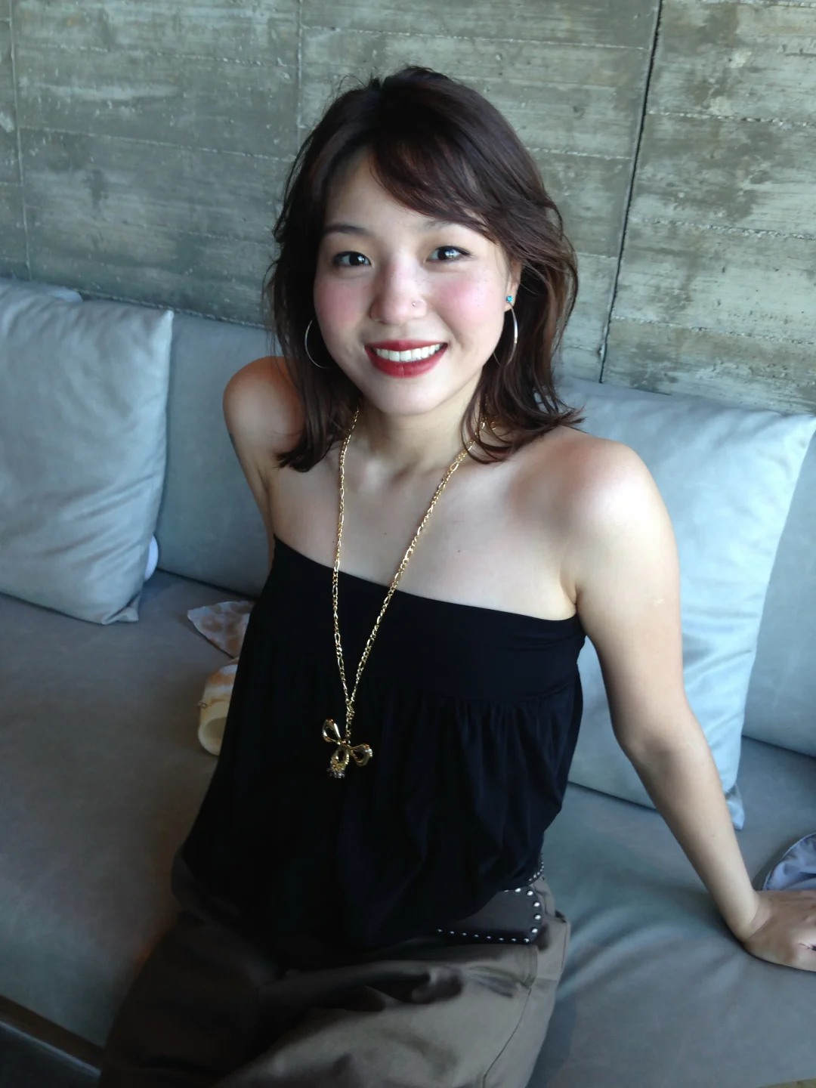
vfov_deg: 55.4
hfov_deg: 42.9
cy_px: 544
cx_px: 408
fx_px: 1037
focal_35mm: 33
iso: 50
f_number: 2.4
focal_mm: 4.12
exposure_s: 1/30
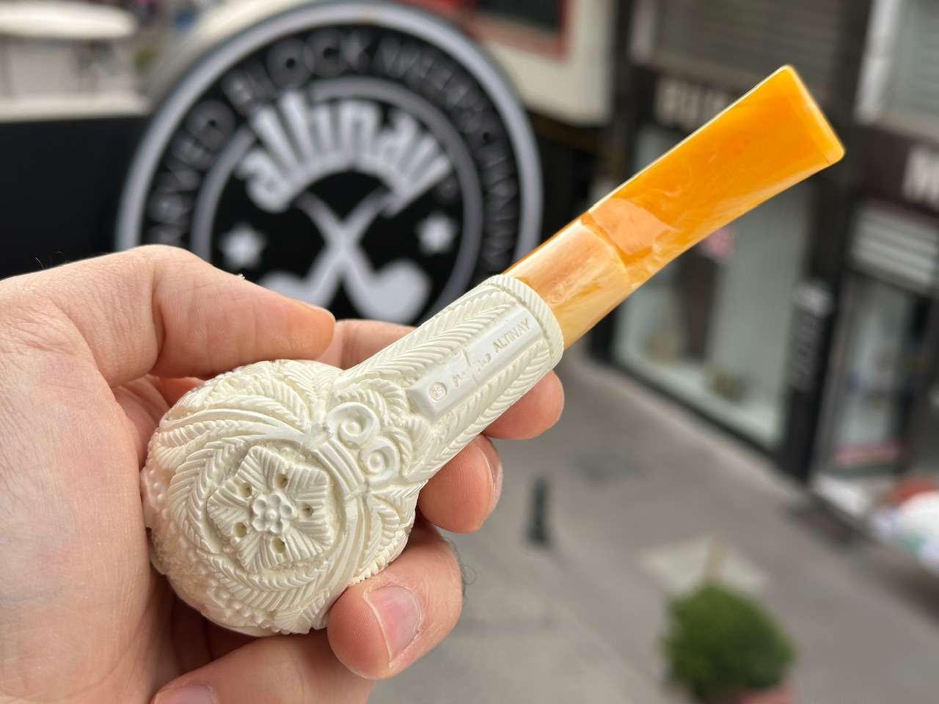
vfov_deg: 30.3
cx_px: 470
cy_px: 352
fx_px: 1302
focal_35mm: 48
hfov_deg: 39.7
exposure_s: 1/803
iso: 64
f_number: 1.78
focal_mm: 6.86
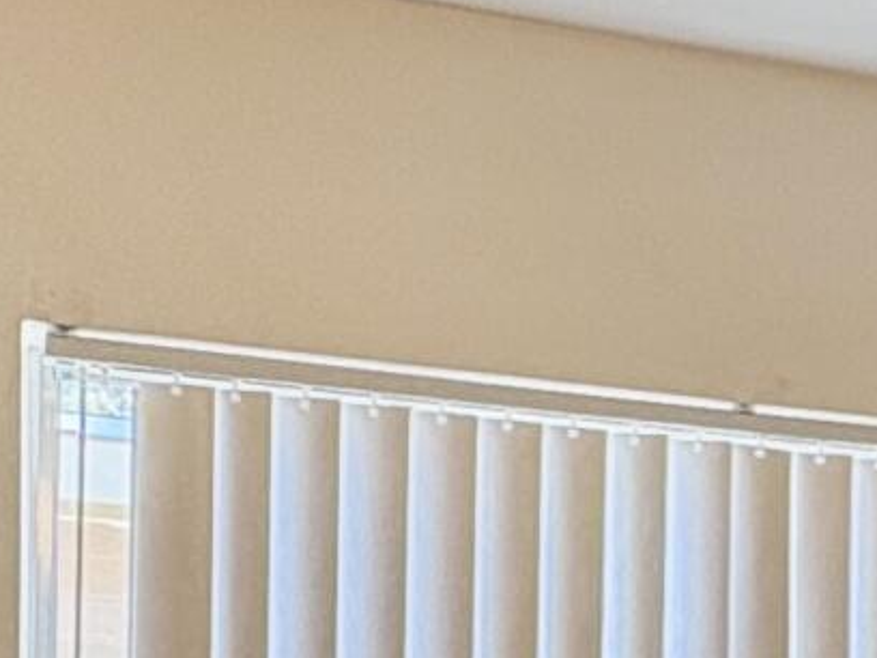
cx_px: 1333
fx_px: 2610
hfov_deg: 17.1
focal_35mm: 103
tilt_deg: +0.4
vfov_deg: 13.4
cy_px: 1034
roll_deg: -0.6
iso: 160
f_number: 2.2
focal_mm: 2.22
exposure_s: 1/120
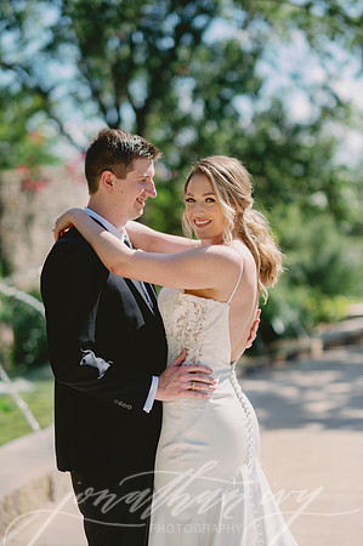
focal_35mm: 85
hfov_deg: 16.0
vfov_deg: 23.9
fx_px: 1289
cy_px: 273
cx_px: 182
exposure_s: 1/5000
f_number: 2.2
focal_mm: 85
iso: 64
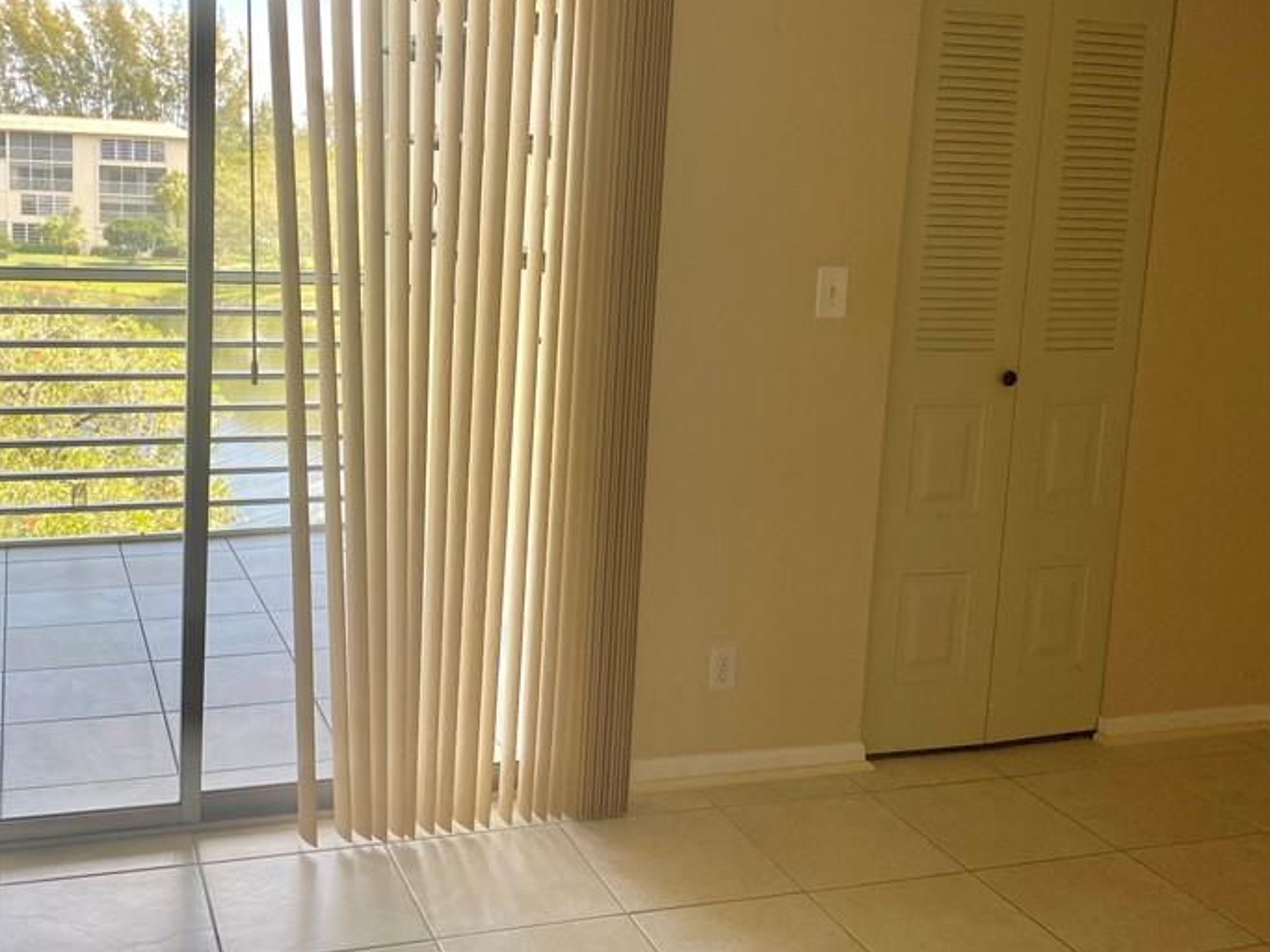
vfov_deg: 36.6
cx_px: 489
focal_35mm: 39
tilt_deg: -7.5
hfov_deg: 47.5
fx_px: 1431
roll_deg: -2.3
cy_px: 359
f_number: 1.8
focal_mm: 4.25
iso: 32
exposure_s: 1/129
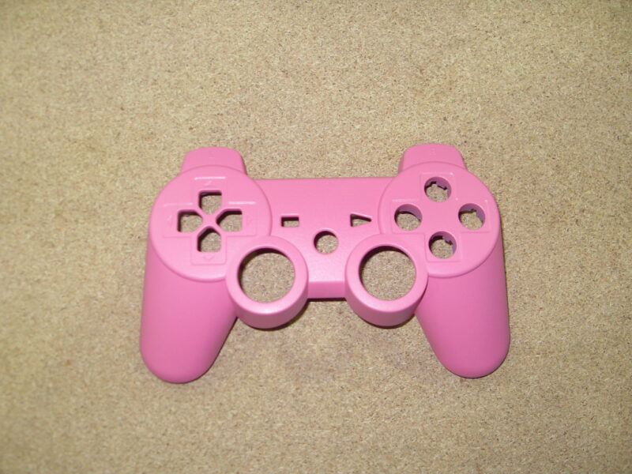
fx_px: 639
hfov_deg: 52.6
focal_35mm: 35
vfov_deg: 40.7
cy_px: 237
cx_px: 316
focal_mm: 6.3
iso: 100
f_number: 2.8
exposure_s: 1/45
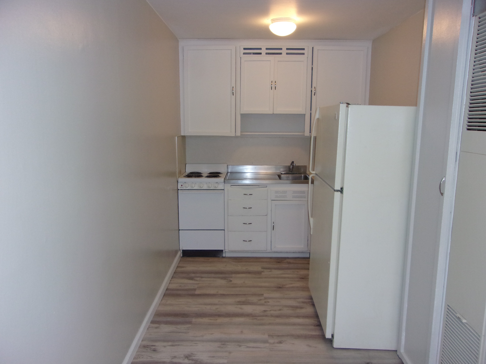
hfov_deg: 65.3
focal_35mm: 27
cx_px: 243
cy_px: 182
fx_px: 379
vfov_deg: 51.4
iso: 200
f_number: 3
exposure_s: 1/34
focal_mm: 4.9
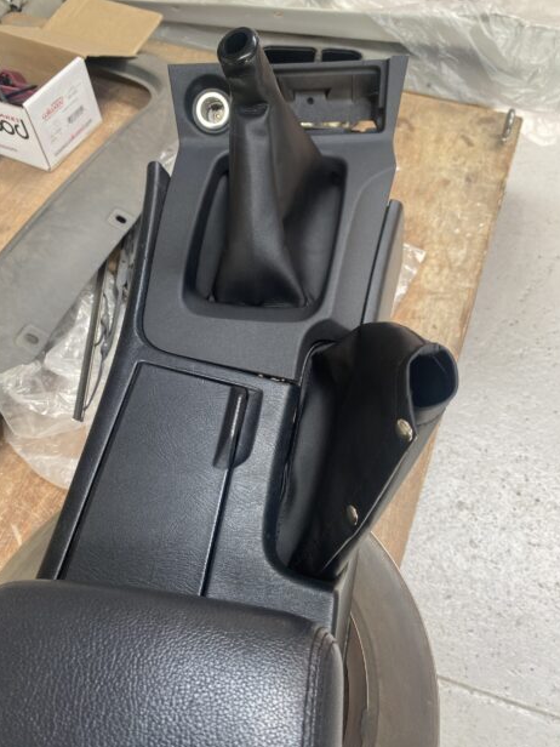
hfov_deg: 51.4
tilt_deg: -56.0
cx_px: 284
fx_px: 582
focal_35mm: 27
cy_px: 386
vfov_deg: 65.3
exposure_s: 1/119
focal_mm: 4.25
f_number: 1.8
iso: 125
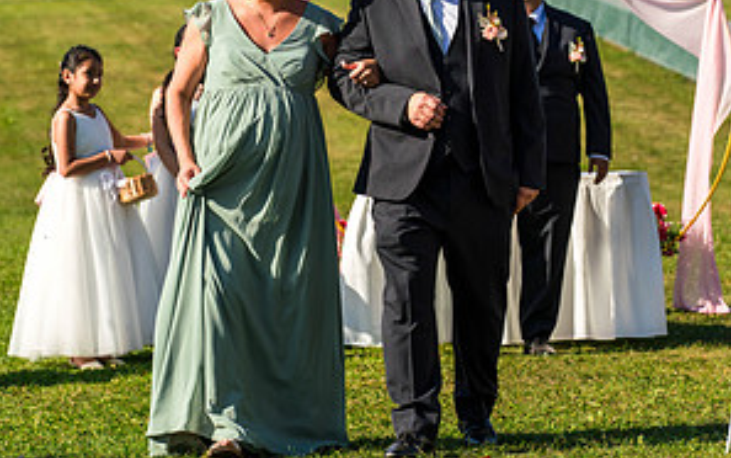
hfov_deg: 13.2
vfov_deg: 8.3
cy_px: 126
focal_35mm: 159
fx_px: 3169
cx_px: 367
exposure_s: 1/1250
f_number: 5
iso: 250
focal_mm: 103
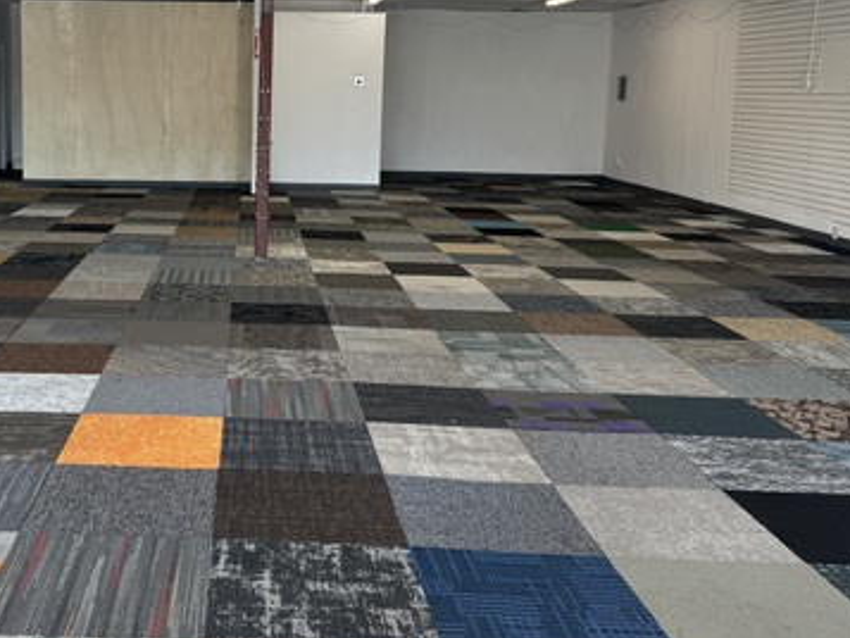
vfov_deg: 33.3
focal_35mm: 43
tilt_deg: -7.3
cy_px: 207
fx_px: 1056
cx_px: 217
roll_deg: -1.0
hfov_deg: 42.5
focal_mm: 6.76
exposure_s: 1/138
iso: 64
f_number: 1.78
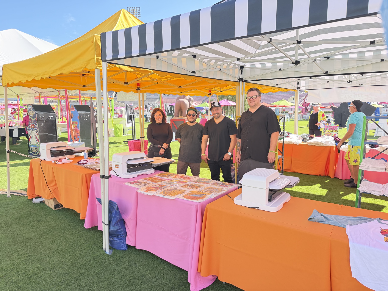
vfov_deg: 56.8
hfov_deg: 71.6
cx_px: 194
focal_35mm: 24
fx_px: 269
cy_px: 146
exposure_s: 1/488
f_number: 1.78
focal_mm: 6.76
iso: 100
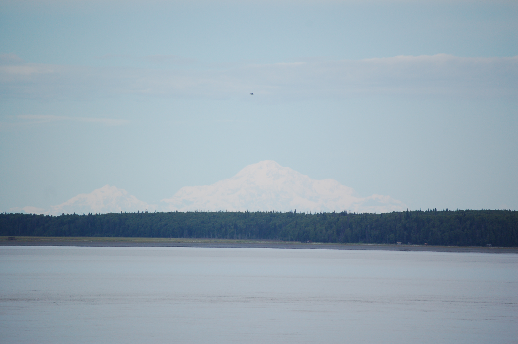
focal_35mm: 300
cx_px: 259
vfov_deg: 4.6
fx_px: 4313
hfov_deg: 6.9
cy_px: 172
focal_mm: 200
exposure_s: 1/2000
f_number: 5.6
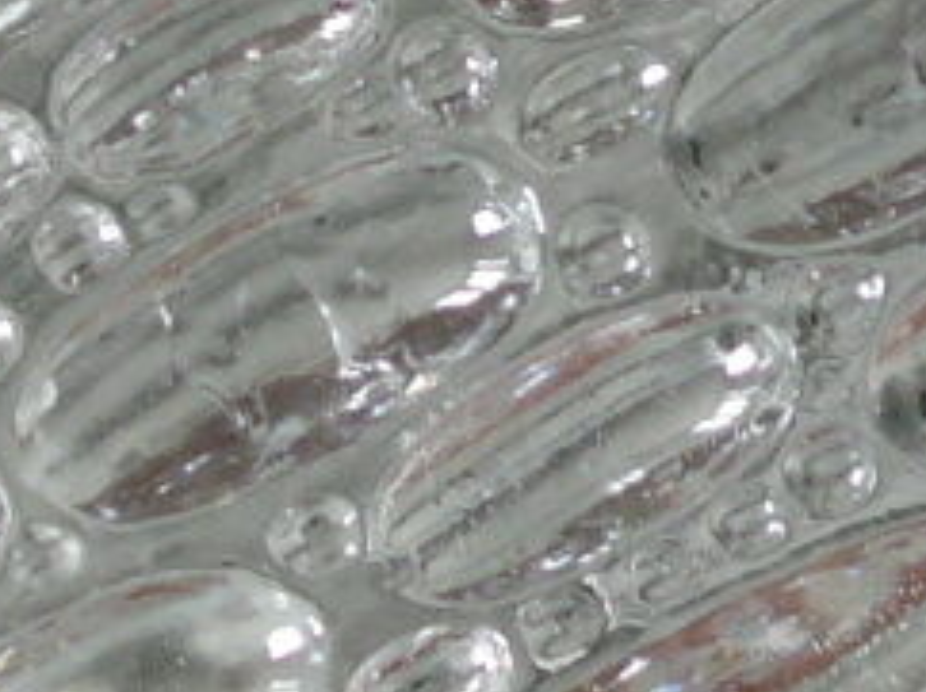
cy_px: 172
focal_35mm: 477
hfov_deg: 4.2
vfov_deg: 3.1
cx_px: 865
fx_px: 12747
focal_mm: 22.5
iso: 200
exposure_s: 1/25
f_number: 2.4
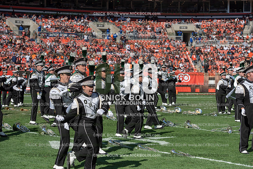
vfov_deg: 14.0
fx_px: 689
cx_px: 126
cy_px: 84
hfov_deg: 20.8
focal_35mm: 98
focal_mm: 98
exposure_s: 1/4000
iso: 400
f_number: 5
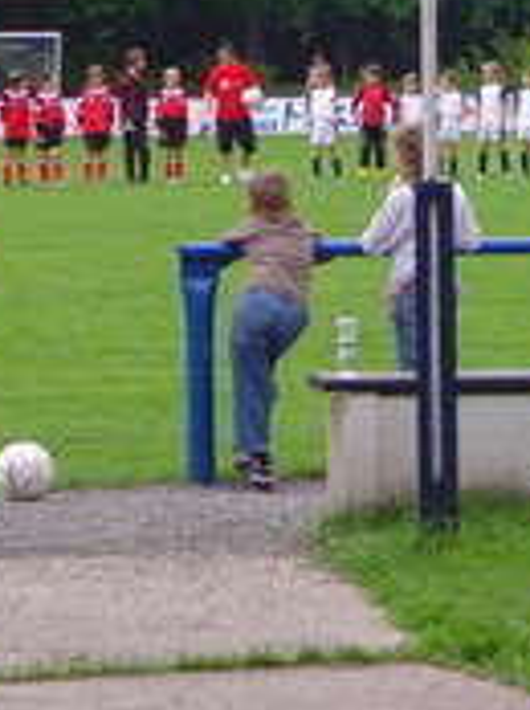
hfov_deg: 6.4
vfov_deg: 8.6
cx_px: 241
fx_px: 4707
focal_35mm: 230
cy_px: 47
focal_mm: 13.7
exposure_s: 1/180
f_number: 4.2
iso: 80
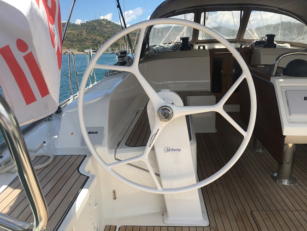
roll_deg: +0.2
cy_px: 116
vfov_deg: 48.3
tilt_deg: -13.5
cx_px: 154
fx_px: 257
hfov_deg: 61.6
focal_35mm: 29
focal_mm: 4.15
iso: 25
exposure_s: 1/1374
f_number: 2.2
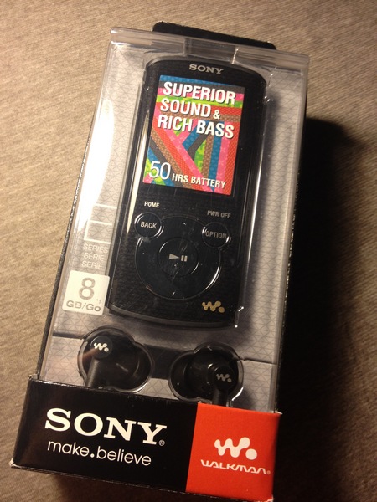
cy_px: 251
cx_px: 188
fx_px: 508
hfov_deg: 40.7
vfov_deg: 52.6
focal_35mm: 35
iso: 64
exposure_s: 1/20
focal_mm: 4.28
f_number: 2.4
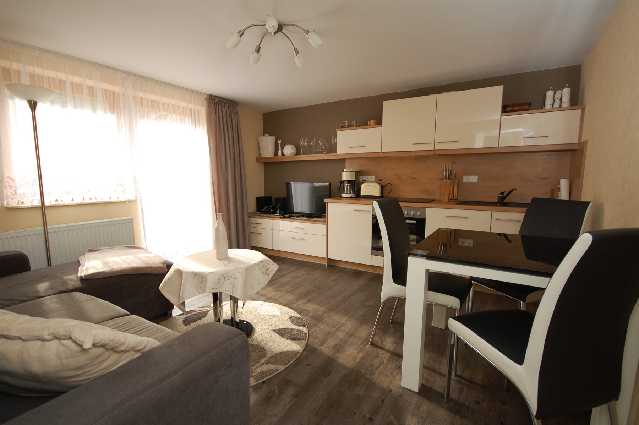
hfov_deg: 95.0
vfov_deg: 72.0
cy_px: 212
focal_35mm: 16
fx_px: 293
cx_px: 320
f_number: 4.2
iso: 400
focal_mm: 11
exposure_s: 1/80
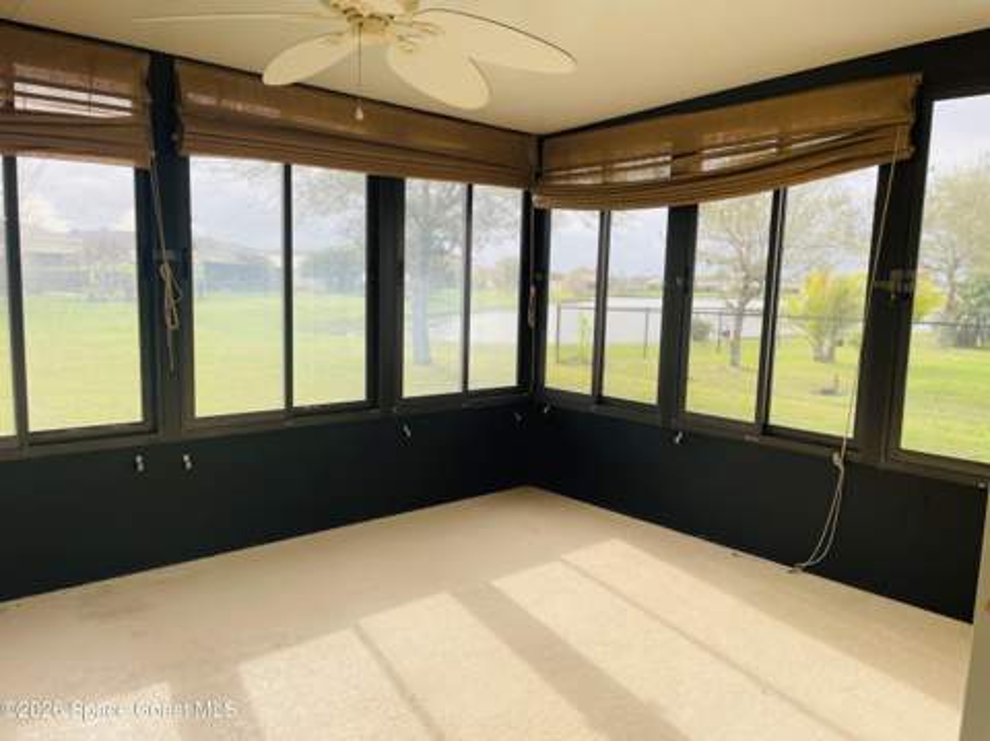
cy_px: 370
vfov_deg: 53.0
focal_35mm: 26
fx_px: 743
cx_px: 495
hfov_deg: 67.4
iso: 32
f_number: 1.6
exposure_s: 1/136
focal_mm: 4.2
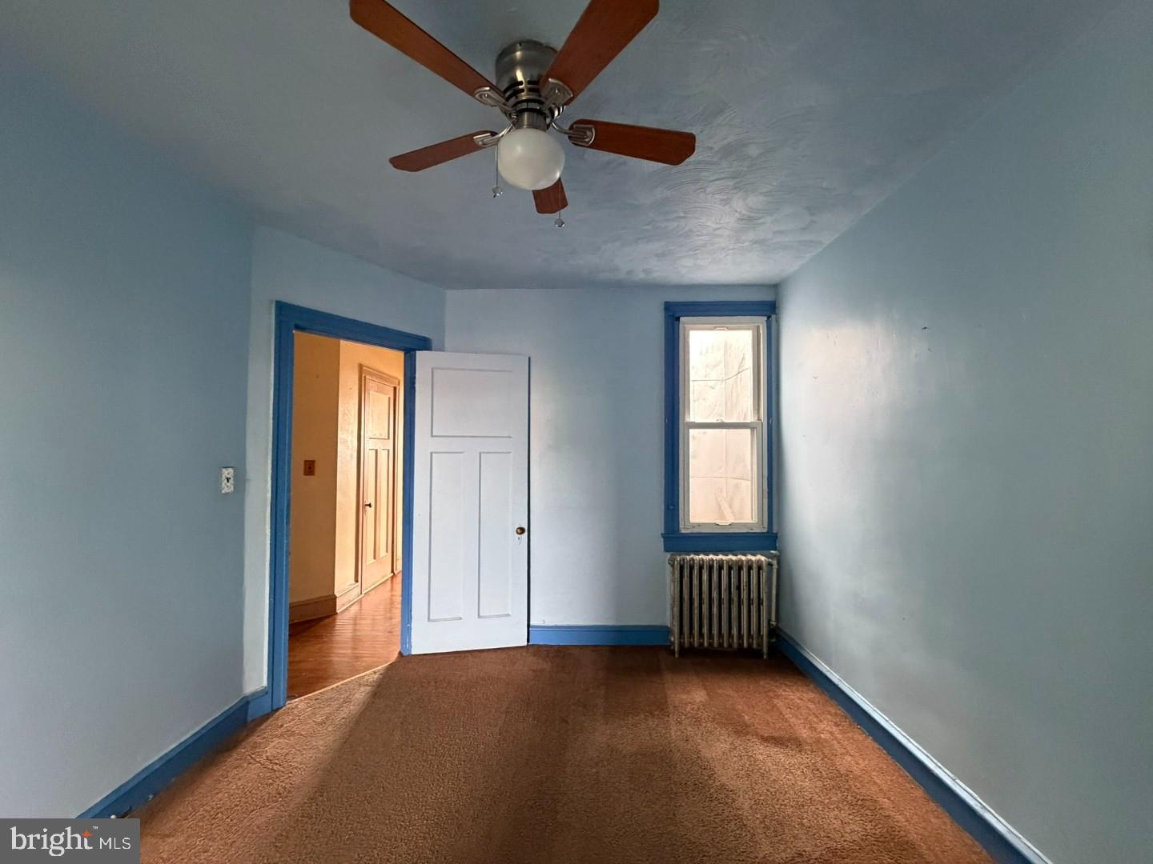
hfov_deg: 102.1
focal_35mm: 14
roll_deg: +0.2
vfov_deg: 85.7
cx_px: 576
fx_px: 466
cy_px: 432
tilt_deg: +1.9
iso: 800
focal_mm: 2.22
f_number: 2.2
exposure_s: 1/60
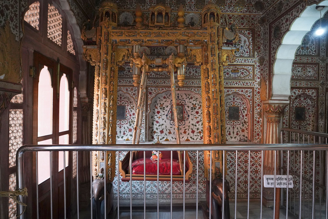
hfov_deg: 73.7
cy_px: 110
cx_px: 164
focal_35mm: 24
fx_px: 219
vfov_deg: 53.1
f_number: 7.1
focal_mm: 24
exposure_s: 1/80
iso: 3200
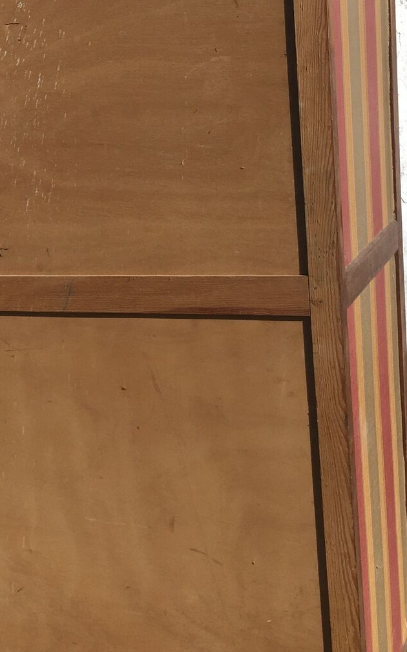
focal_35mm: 61
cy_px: 274
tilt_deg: -17.5
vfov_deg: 33.4
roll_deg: +2.2
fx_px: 1083
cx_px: 127
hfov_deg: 21.2
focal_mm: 4.15
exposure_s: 1/2404
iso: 25
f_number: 2.2
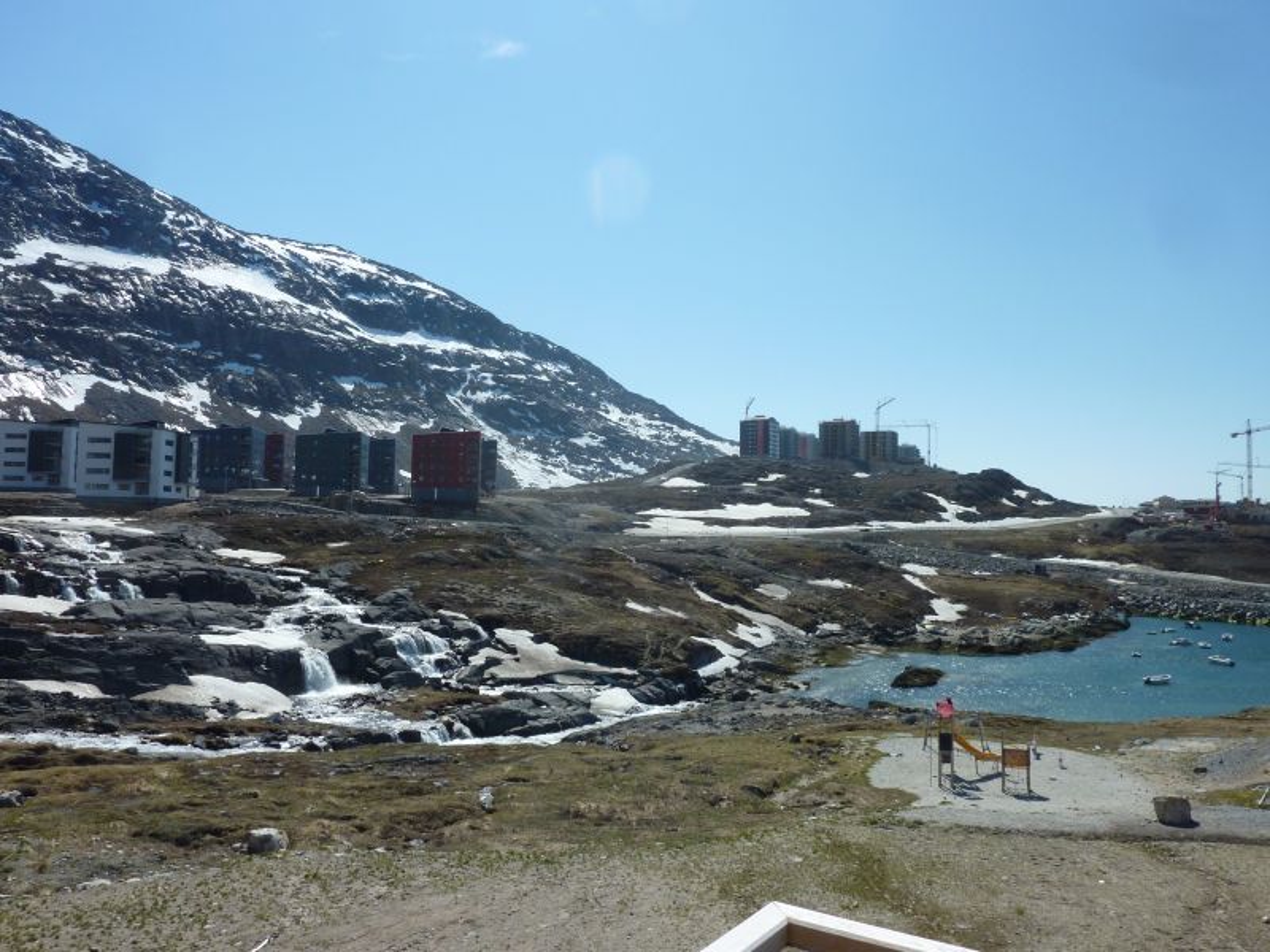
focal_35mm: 25
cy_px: 476
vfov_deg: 54.9
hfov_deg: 69.4
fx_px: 917
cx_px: 635
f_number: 5.6
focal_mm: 4.1
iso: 80
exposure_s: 1/500
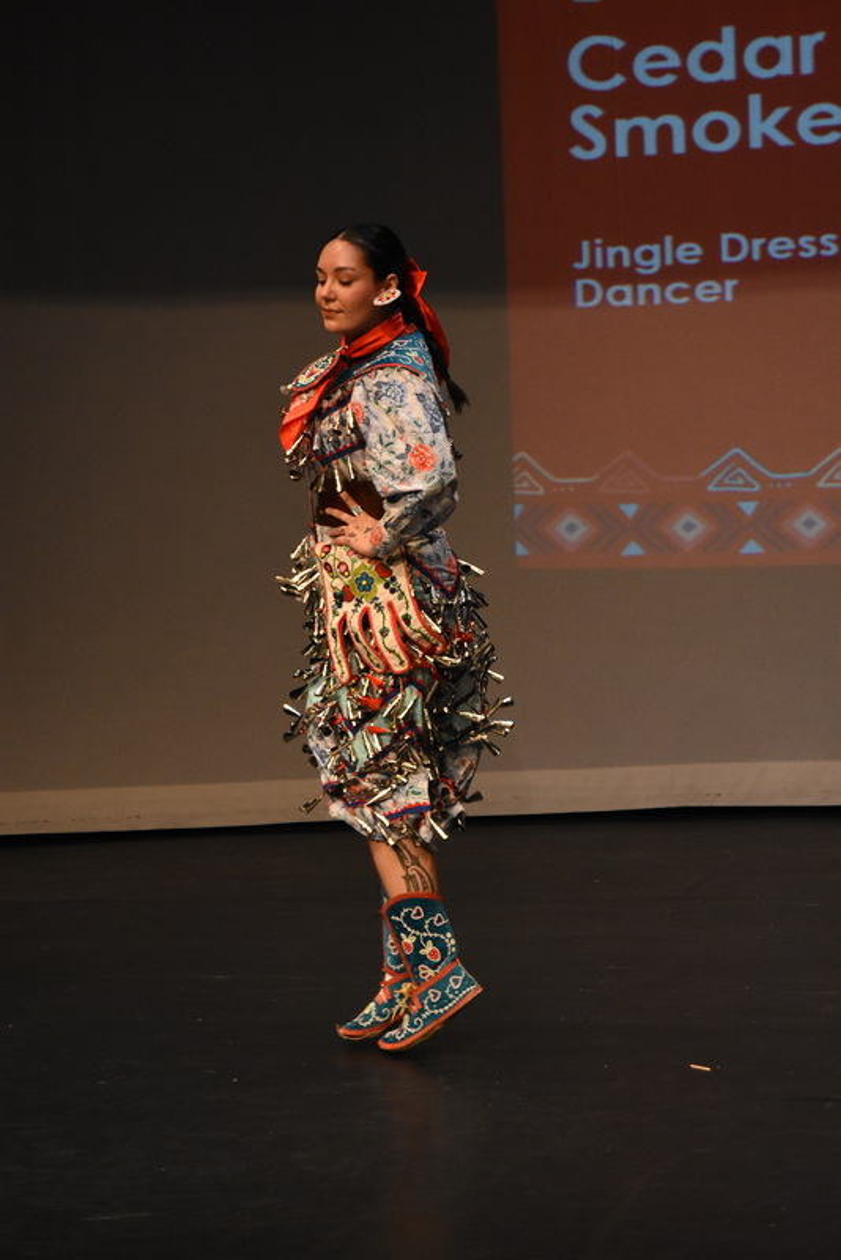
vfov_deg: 24.2
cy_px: 630
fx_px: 2941
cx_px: 420
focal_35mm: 84
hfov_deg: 16.3
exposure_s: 1/250
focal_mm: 56
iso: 3200
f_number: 5.6
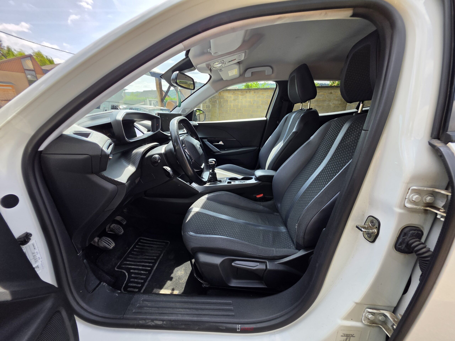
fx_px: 171
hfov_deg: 106.2
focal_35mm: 13
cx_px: 228
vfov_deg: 89.9
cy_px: 170
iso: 32
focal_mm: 2.2
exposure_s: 1/666
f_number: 1.9
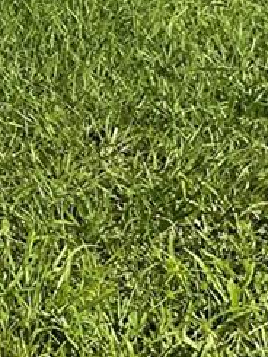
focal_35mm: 142
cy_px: -283
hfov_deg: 9.3
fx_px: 1465
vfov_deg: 12.7
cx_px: -380
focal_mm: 3
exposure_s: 1/3534
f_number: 1.8
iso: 16
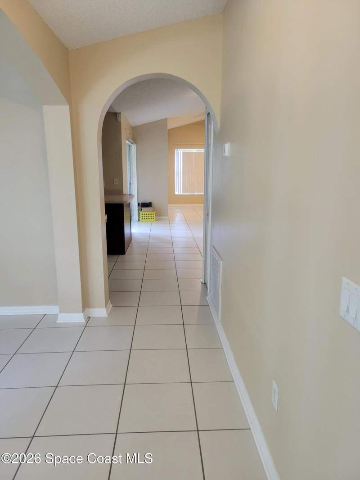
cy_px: 240
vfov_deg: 67.3
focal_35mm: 26
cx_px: 180
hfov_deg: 53.1
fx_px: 360
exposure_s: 1/40
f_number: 1.8
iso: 200
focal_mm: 5.4
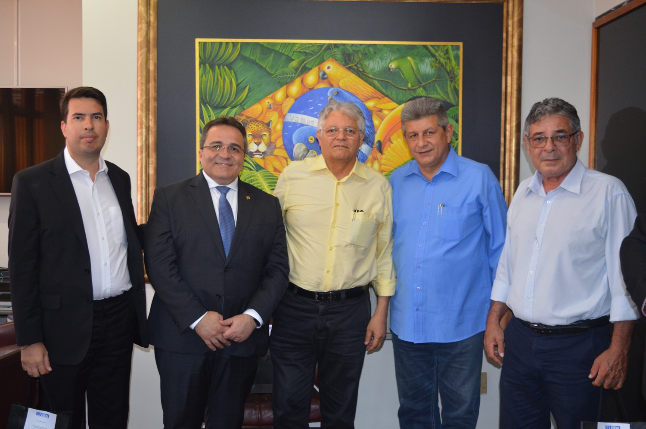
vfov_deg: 31.8
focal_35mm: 42
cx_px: 323
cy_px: 214
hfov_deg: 46.4
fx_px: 753
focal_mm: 28
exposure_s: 1/60
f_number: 4.2
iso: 720
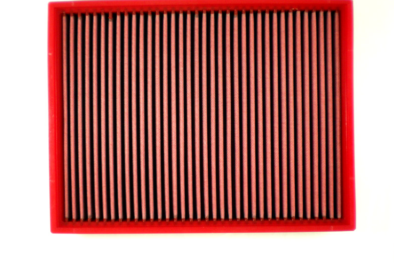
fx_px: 438
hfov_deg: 48.4
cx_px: 197
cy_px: 119
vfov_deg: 33.4
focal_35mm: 40
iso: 200
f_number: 3.1
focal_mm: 6.3
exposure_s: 1/24.7
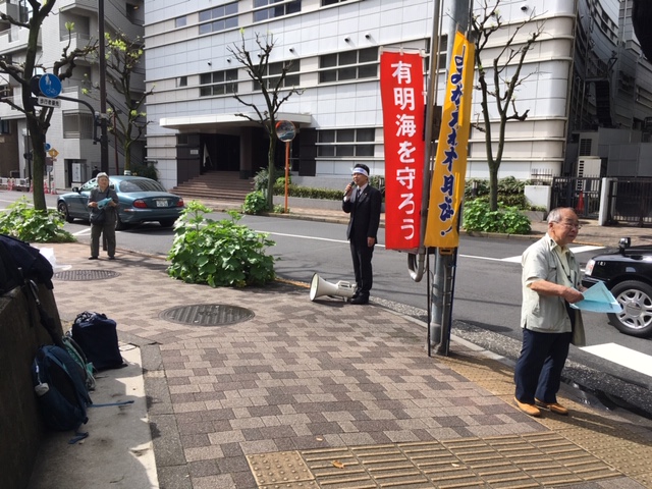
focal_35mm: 29
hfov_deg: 61.7
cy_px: 244
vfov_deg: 48.2
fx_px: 546
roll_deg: -2.0
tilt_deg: -8.6
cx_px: 326
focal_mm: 4.15
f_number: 2.2
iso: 25
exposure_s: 1/1083
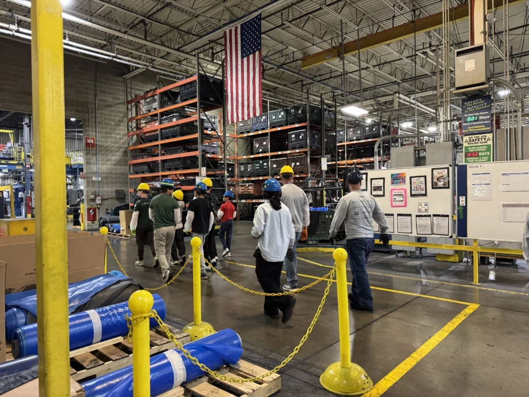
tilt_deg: +0.1
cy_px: 198
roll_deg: +1.1
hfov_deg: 71.6
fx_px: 367
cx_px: 264
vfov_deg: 56.8
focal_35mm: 24
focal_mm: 6.76
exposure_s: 1/60
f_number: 1.78
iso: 640
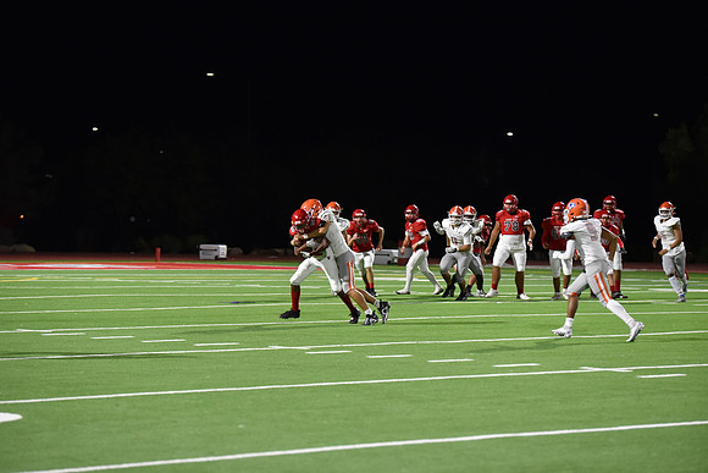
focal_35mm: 135
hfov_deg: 15.2
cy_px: 236
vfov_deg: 10.2
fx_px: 2655
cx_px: 354
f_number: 2.8
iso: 3200
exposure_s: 1/500
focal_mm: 135
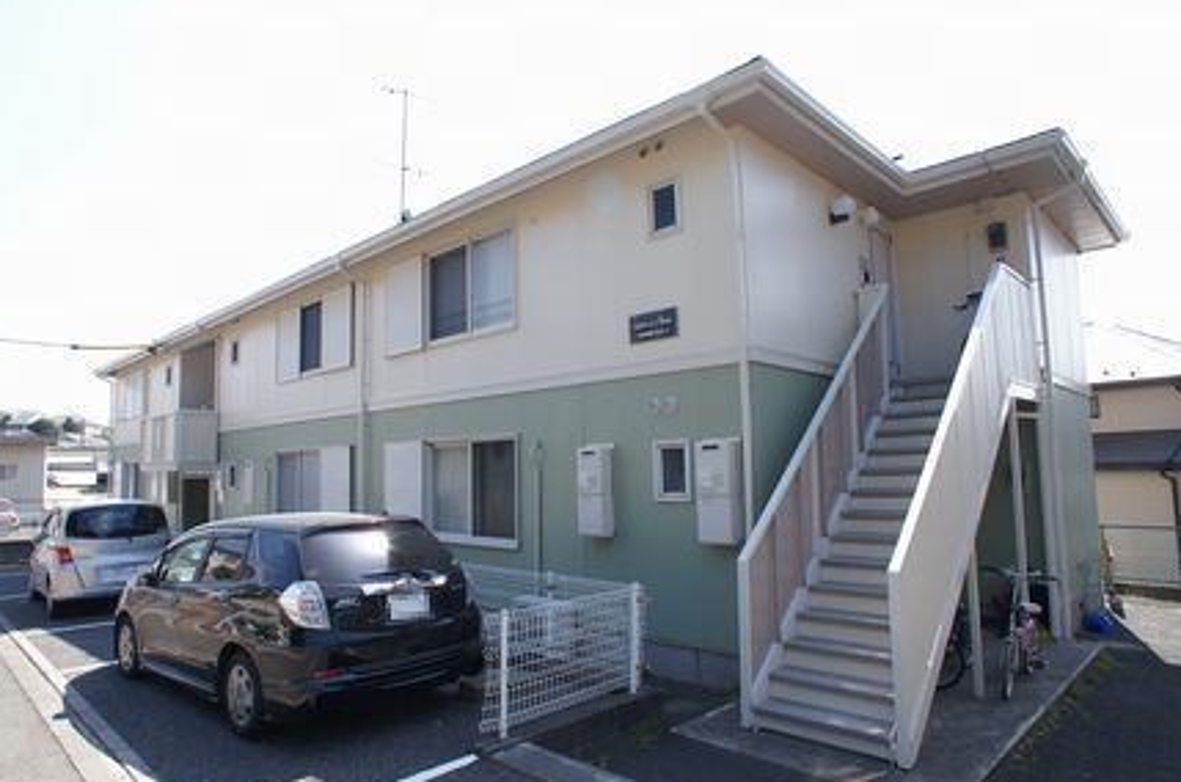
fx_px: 917
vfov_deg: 46.2
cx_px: 531
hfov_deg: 65.4
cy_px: 420
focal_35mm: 28
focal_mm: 16
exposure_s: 1/200
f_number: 7.1
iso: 200
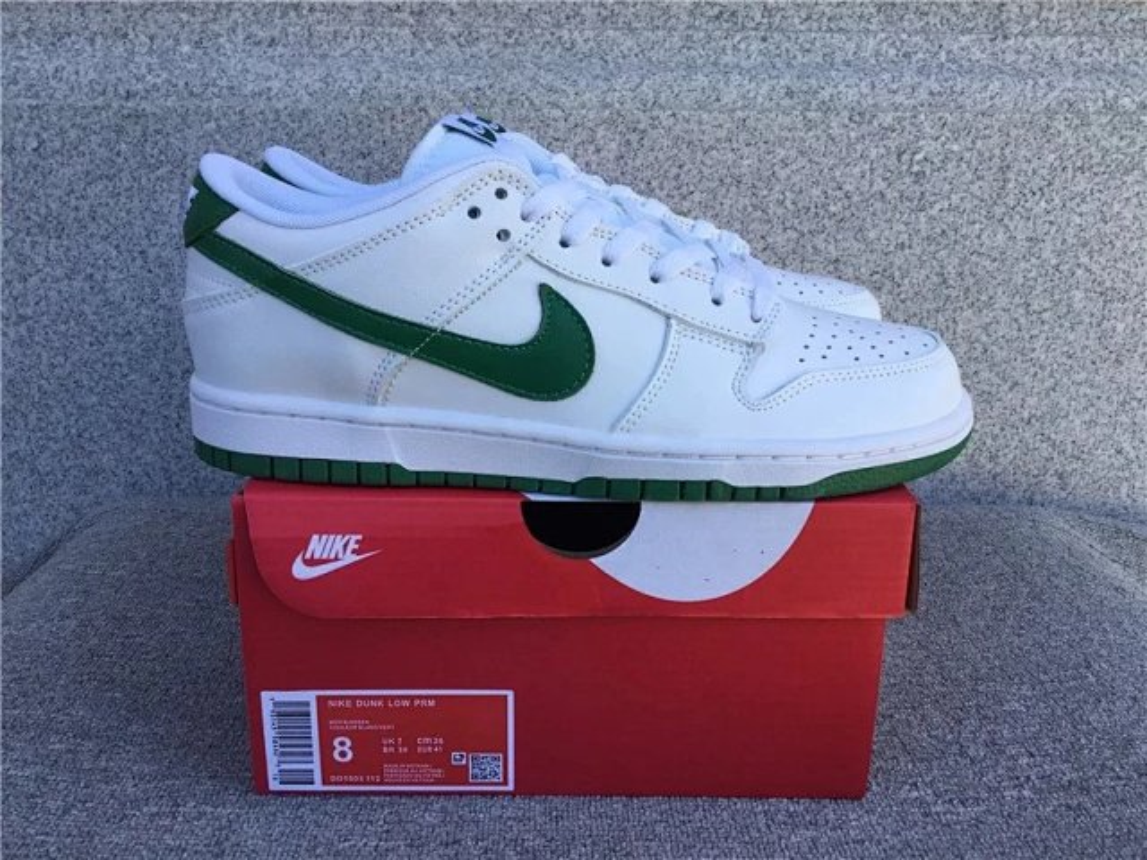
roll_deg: -0.1
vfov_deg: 45.4
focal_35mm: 31
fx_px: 1027
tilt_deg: -16.8
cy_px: 430
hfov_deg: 58.4
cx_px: 574
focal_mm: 3.3
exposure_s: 1/375
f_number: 2.4
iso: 25
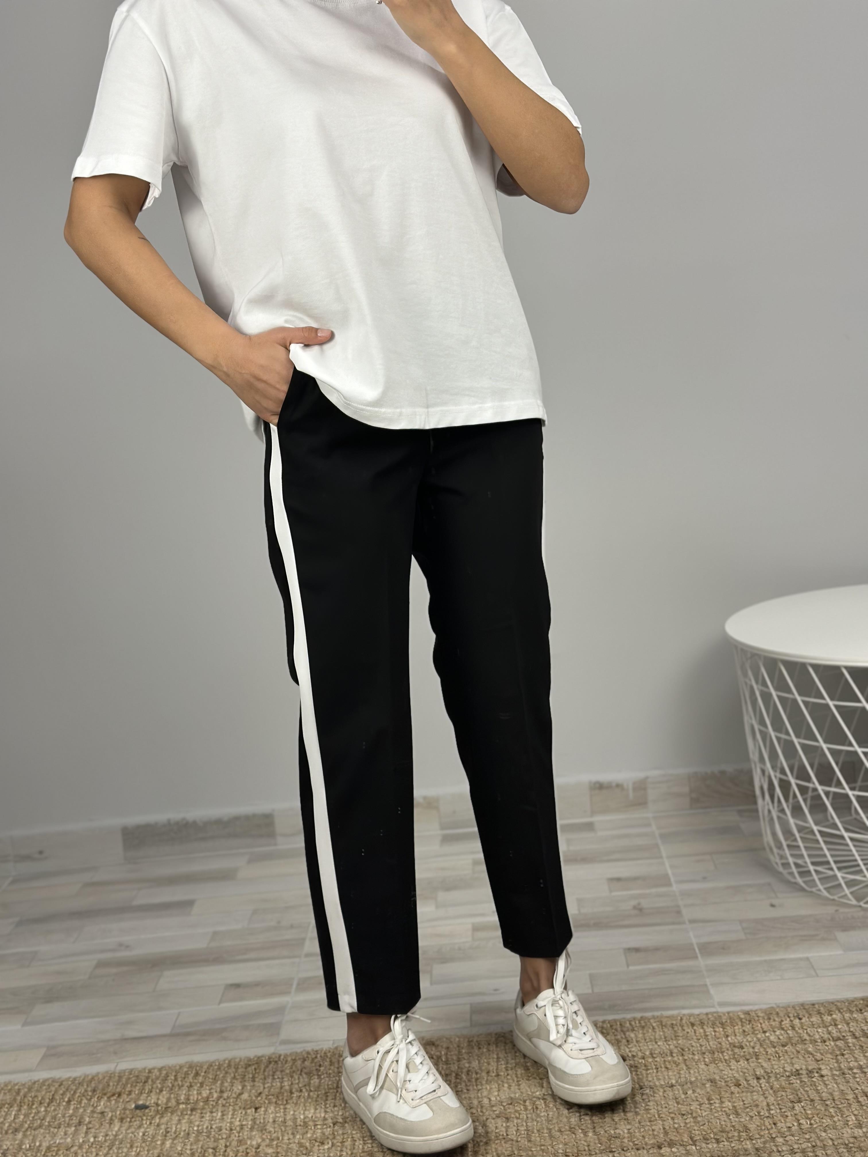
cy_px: 578
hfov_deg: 30.3
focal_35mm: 48
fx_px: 1605
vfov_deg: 39.7
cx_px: 434
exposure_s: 1/100
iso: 80
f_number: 1.78
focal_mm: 6.86
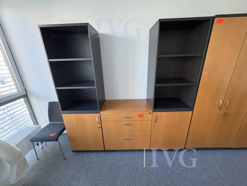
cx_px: 124
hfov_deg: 102.1
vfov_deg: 85.7
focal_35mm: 14
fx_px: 100
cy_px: 93
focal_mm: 2.22
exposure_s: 1/60
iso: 400
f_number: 2.2
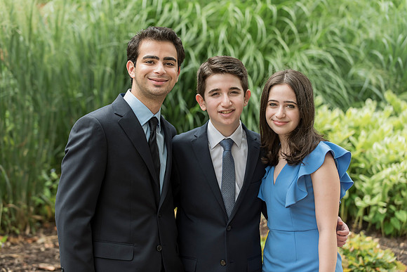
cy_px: 136
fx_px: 1153
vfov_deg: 13.4
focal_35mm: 102
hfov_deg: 20.0
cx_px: 204
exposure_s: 1/400
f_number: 3.5
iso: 400
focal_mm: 102
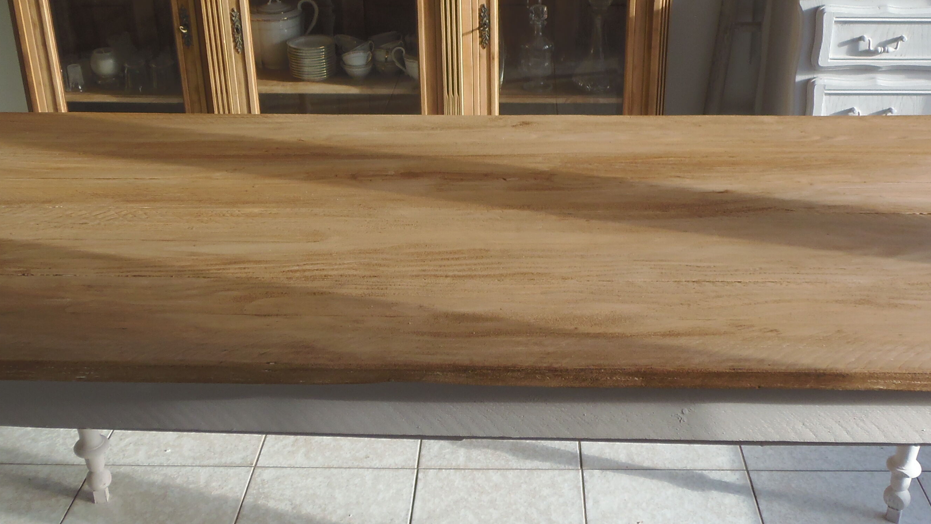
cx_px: 464
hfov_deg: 48.4
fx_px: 1037
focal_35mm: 42
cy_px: 226
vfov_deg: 28.3
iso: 64
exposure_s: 1/160
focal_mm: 4.3
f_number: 2.9
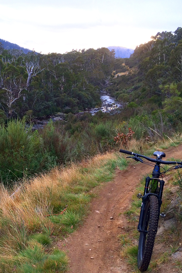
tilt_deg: -13.8
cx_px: 37
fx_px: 311
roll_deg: -0.8
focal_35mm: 41
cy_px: 138
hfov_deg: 31.8
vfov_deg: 47.4
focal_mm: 4.15
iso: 50
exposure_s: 1/60
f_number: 2.2
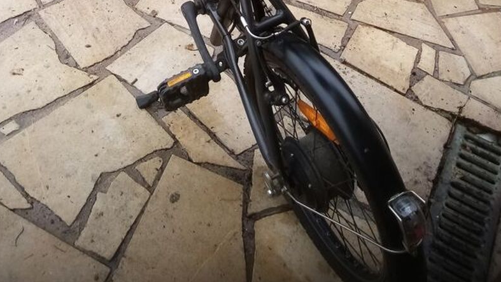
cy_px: -88
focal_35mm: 48
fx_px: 638
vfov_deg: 22.3
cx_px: 220
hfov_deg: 42.8
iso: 104
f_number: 1.8
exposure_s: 1/207
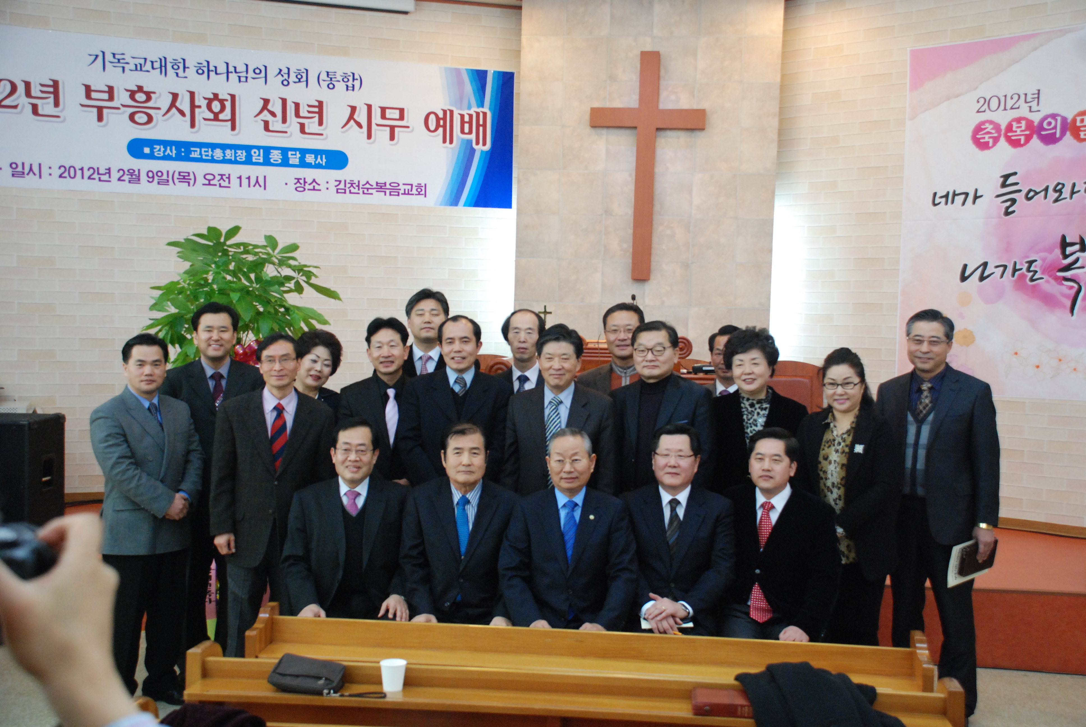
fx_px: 1269
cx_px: 543
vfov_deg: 32.0
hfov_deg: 46.3
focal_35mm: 42
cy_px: 364
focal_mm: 28
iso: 1250
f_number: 4.5
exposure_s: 1/80
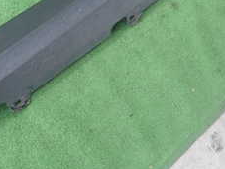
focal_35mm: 66
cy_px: -1
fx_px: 429
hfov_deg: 29.4
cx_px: 97
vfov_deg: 21.4
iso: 200
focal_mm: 4.5
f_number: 2
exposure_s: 1/50
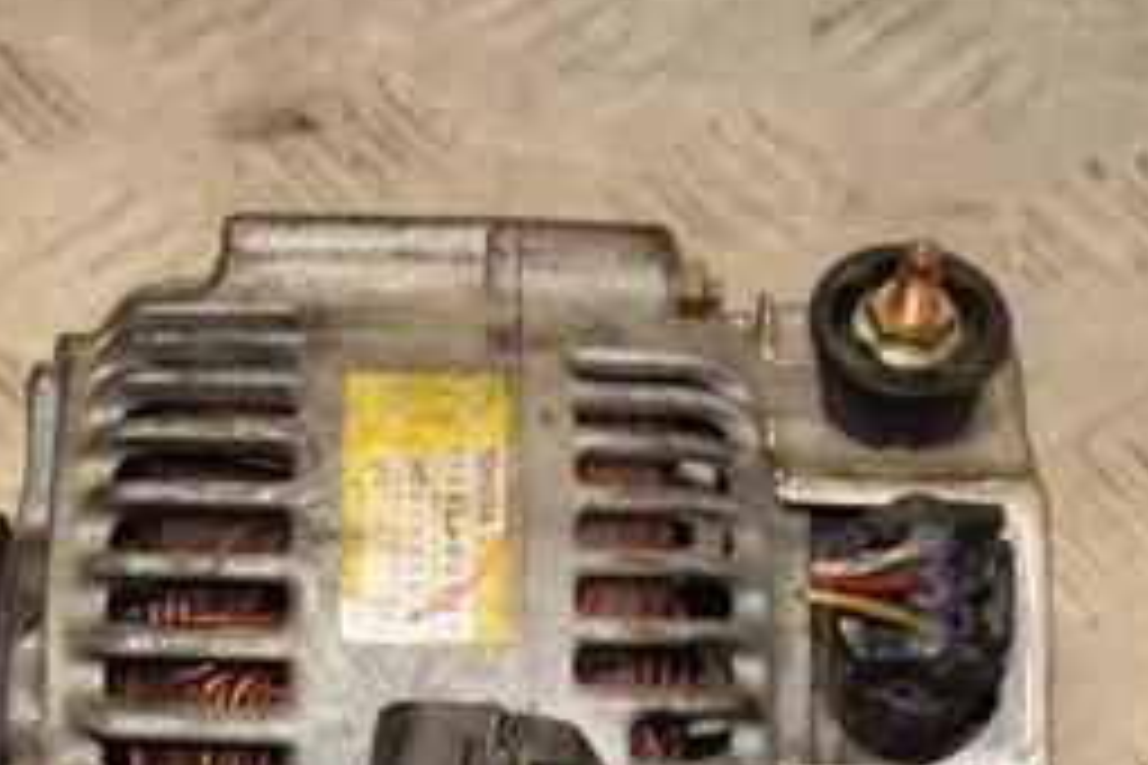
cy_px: 864
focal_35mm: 141
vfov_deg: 9.6
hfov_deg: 14.5
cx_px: 468
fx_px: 4496
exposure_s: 1/200
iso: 800
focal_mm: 40
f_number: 9
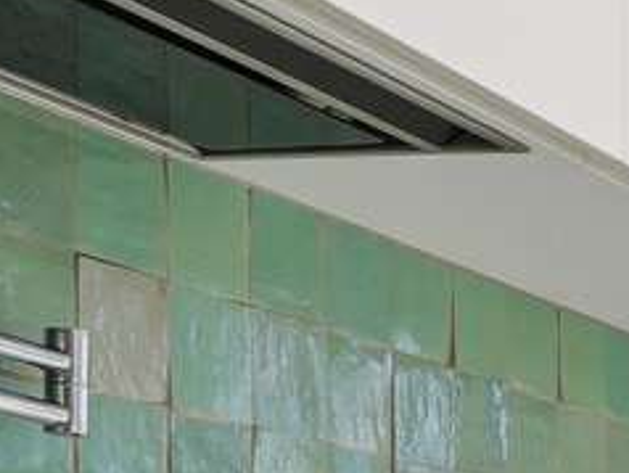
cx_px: 1498
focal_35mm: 124
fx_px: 2255
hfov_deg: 12.5
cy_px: 777
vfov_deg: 11.3
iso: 320
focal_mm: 16
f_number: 8
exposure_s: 1/50
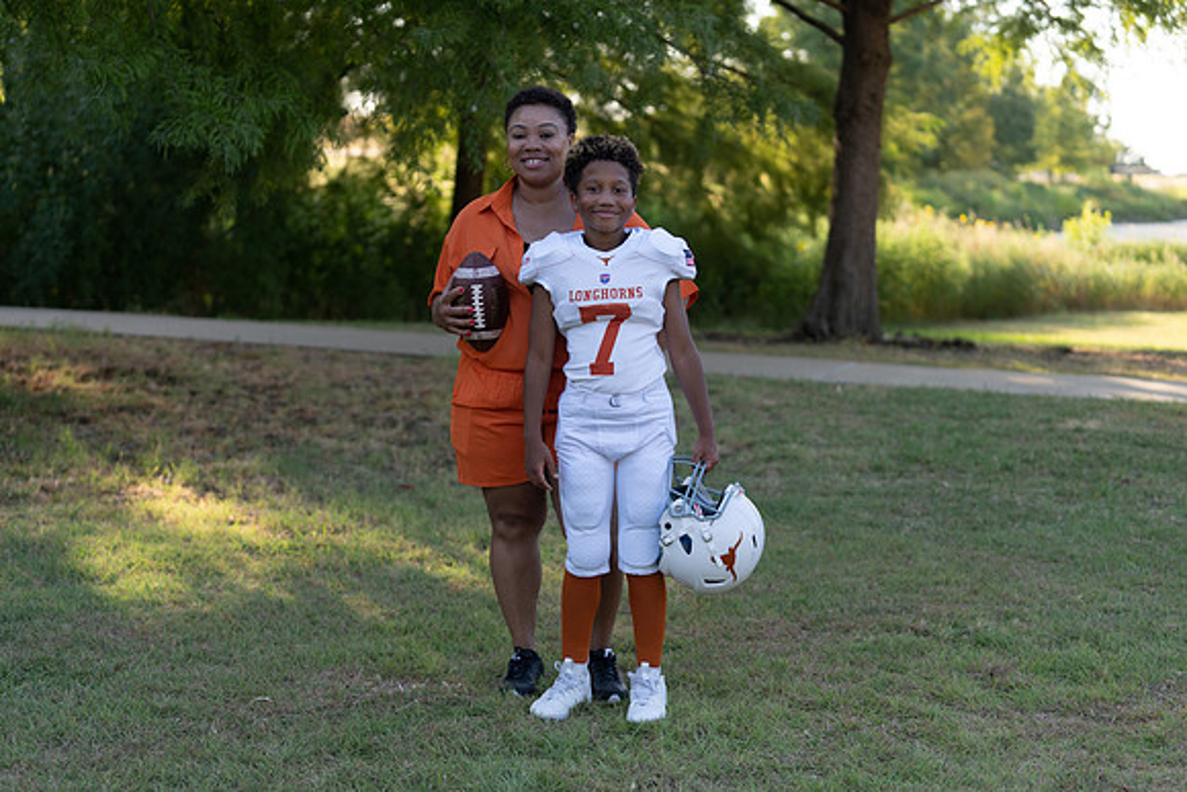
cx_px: 594
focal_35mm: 70
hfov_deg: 28.8
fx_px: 2308
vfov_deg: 19.5
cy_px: 396
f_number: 2.8
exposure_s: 1/400
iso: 160
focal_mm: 70
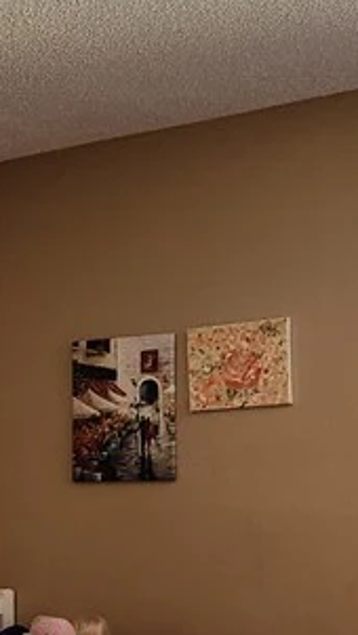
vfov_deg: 24.8
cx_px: -128
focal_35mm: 85
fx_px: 1434
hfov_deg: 13.6
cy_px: 452
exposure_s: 1/120
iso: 400
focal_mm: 5.4
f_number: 1.8
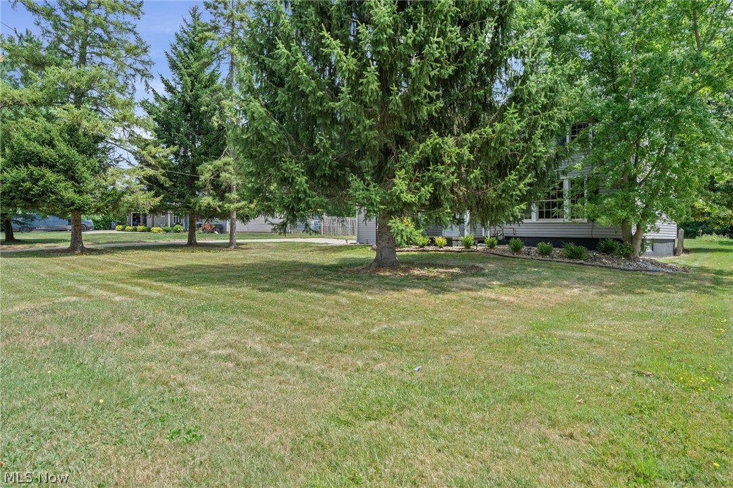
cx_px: 366
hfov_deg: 81.2
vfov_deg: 59.5
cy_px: 244
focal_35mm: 21
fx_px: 427
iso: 250
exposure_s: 1/100
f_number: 8
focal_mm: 21
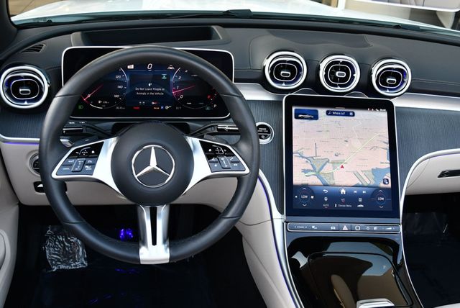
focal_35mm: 36
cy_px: 154
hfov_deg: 53.1
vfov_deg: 36.9
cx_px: 230
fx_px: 460
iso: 400
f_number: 3.5
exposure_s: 1/250
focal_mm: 18
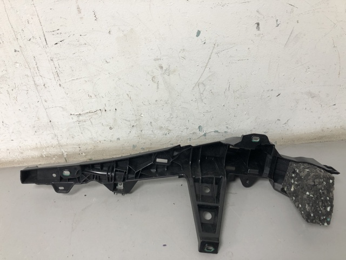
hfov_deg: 63.4
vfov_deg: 49.7
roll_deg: +6.6
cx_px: 173
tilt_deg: -37.6
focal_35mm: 28
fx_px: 280
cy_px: 130
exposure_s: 1/33
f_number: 1.8
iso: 32
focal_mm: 4
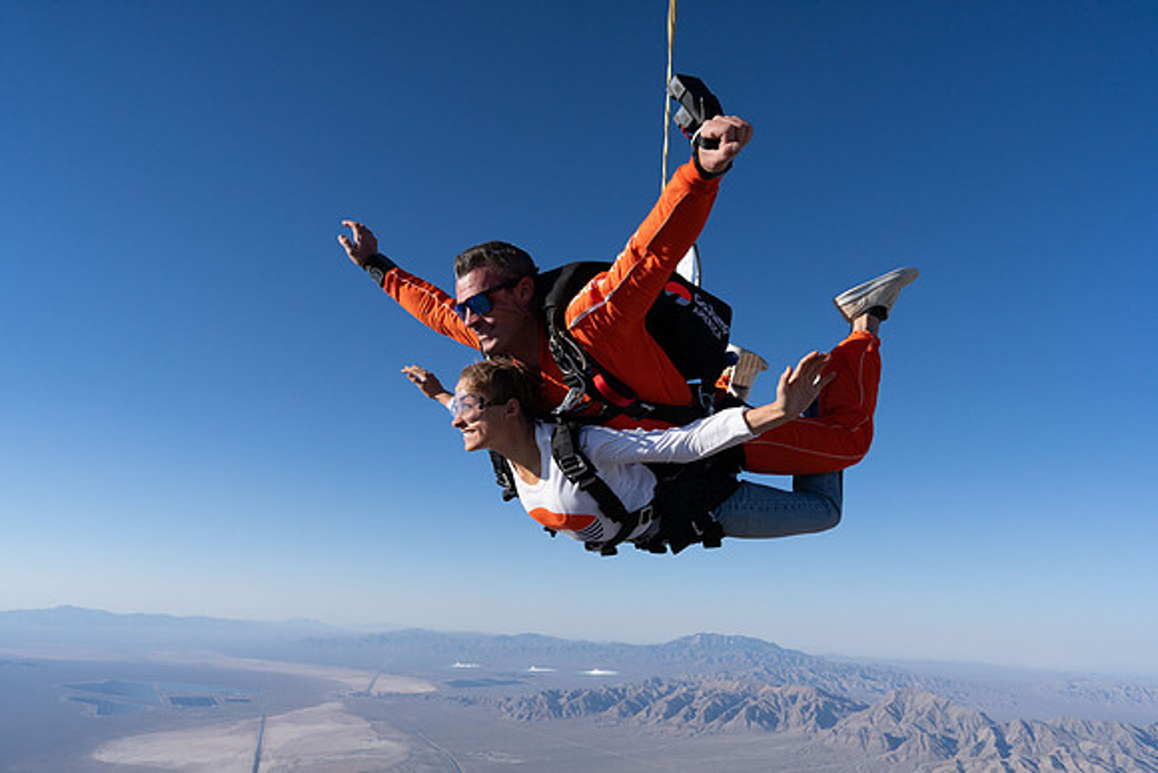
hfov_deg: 73.7
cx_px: 579
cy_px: 386
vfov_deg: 53.2
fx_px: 772
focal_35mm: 24
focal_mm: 24
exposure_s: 1/2000
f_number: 10
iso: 800
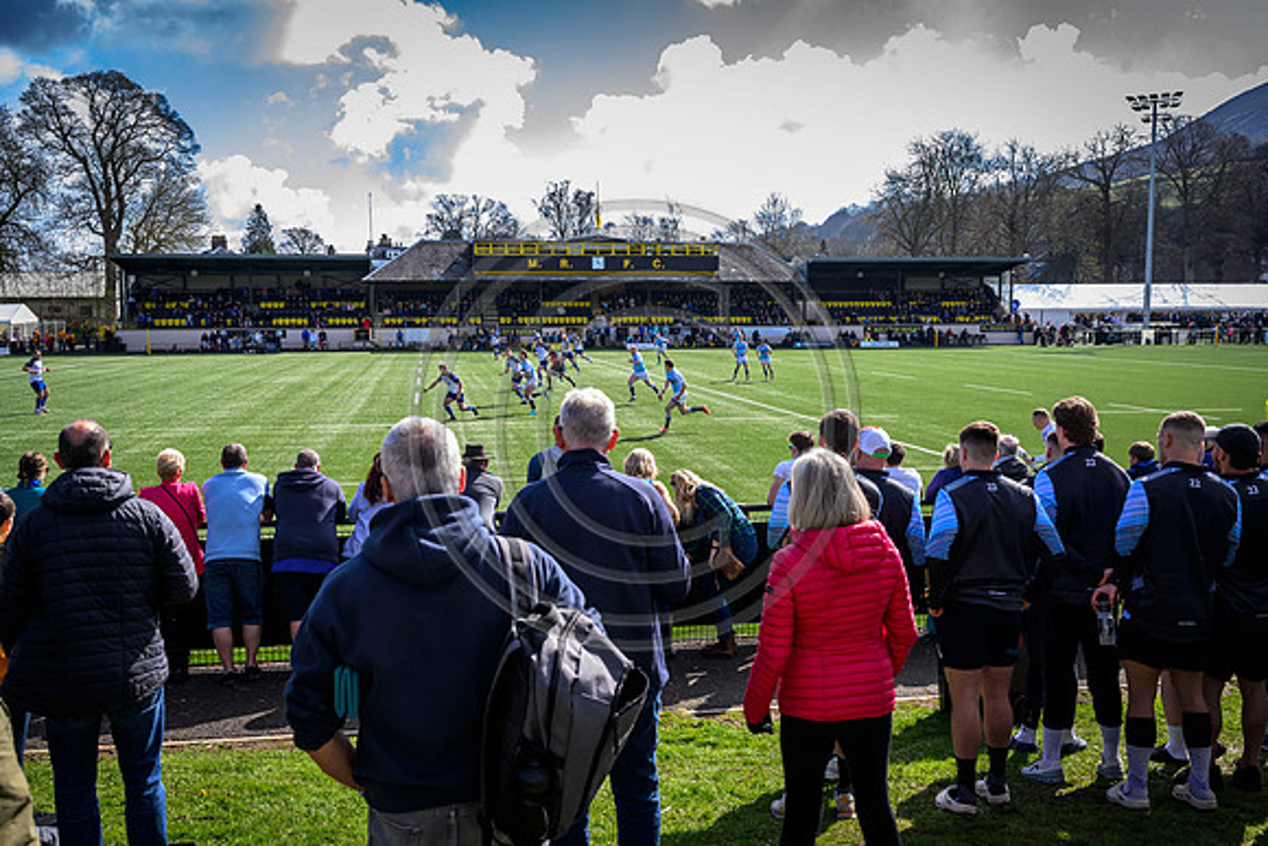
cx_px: 634
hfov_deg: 54.4
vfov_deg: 37.9
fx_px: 1233
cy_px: 423
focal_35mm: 35
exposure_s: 1/500
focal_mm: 35
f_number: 8
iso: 800
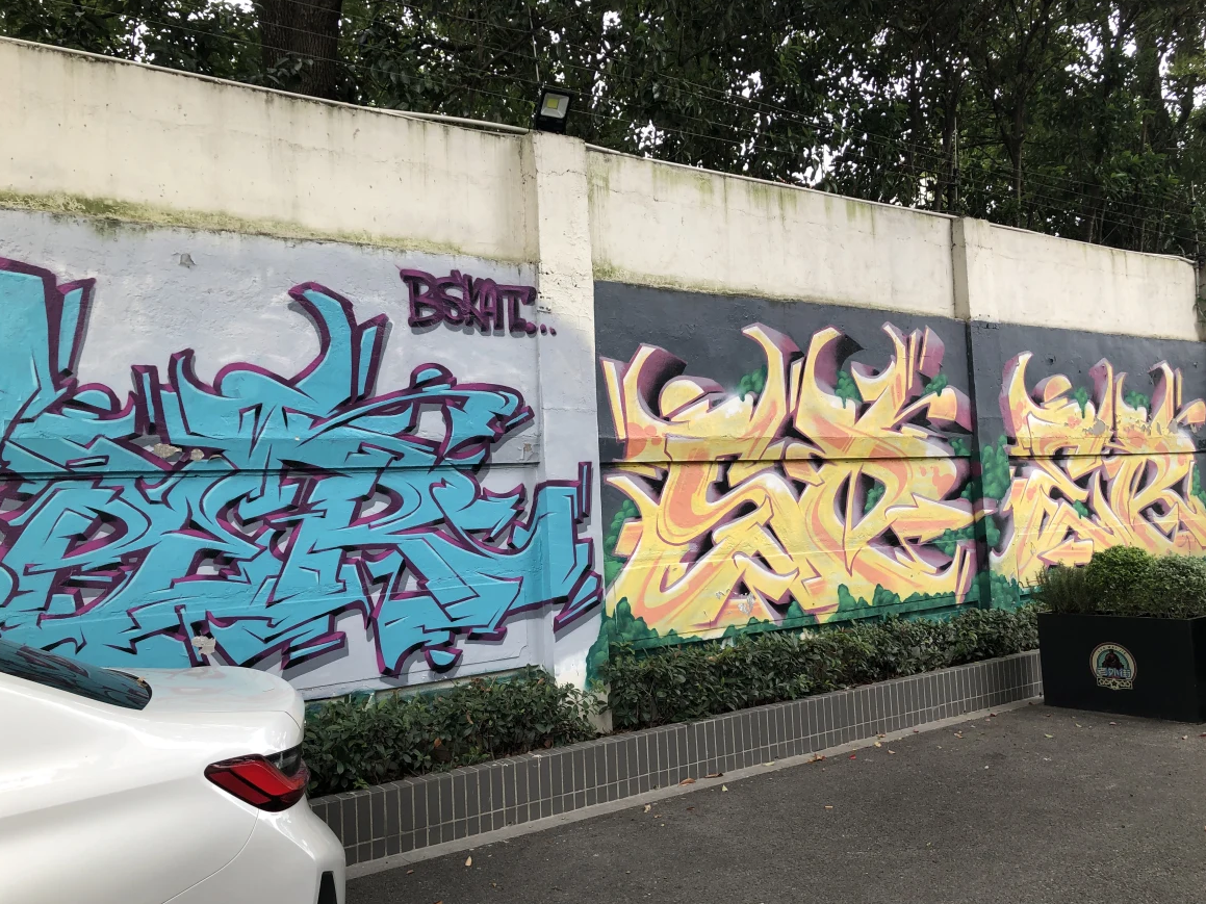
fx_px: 1010
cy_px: 462
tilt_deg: +5.3
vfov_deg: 48.2
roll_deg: +2.8
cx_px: 587
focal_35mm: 29
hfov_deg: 61.7
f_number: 1.8
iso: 20
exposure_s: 1/125
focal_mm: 4
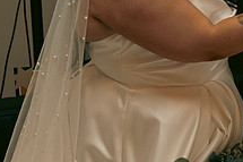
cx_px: 314
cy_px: -8
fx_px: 857
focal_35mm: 127
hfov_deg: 15.4
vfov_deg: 10.7
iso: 2500
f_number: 3.5
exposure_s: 1/160
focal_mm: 47
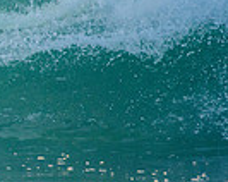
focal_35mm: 2046
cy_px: 61
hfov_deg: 0.9
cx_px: -252
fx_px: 13786
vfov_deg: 0.8
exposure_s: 1/1250
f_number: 5.6
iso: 500
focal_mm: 500
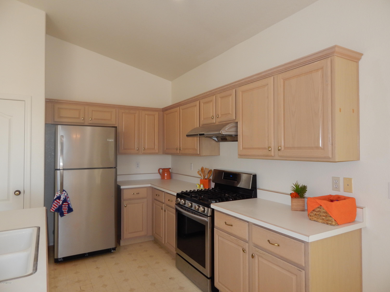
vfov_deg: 58.9
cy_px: 146
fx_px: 259
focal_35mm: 23
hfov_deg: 73.9
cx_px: 195
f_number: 3
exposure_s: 1/50
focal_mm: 4
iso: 125
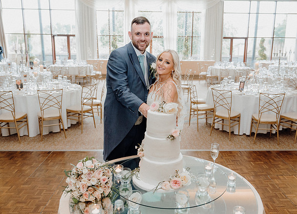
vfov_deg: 42.3
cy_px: 107
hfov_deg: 56.5
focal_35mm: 33
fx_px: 276
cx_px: 160
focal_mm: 31
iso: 2500
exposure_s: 1/200
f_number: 3.5
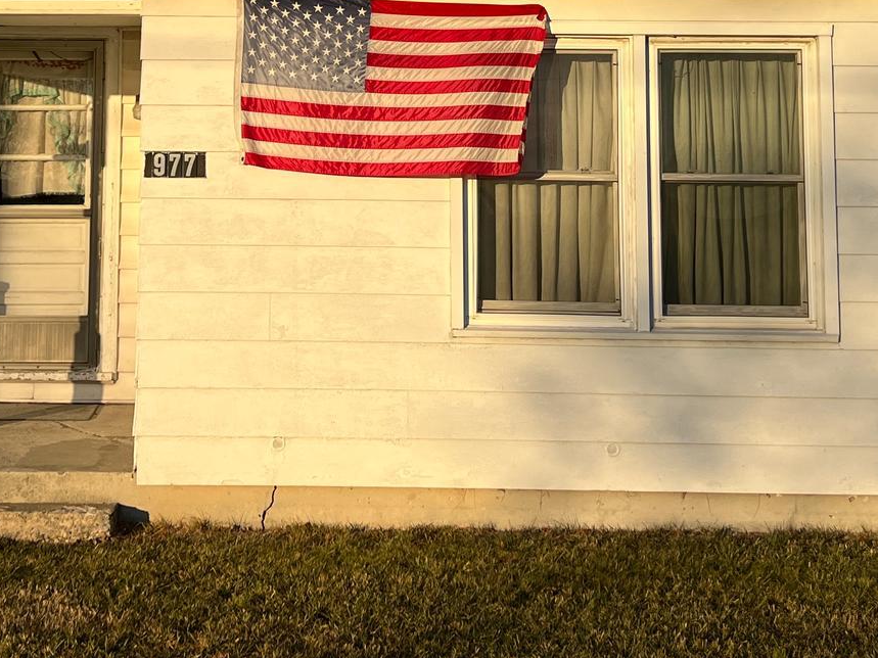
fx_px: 1572
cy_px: 39
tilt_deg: +6.4
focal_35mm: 62
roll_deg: +0.3
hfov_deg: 30.9
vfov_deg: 22.9
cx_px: 265
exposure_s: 1/4630
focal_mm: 5.7
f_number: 1.5
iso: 50
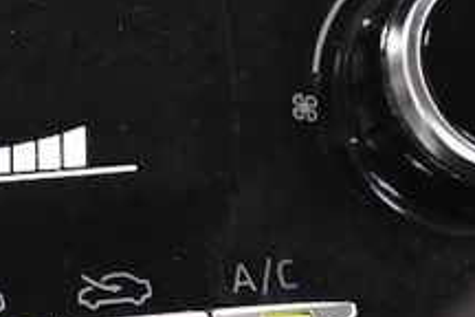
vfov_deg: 3.2
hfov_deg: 4.8
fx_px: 5620
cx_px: -306
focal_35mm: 426
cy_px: 219
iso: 2500
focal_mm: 60
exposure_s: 1/200
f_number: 5
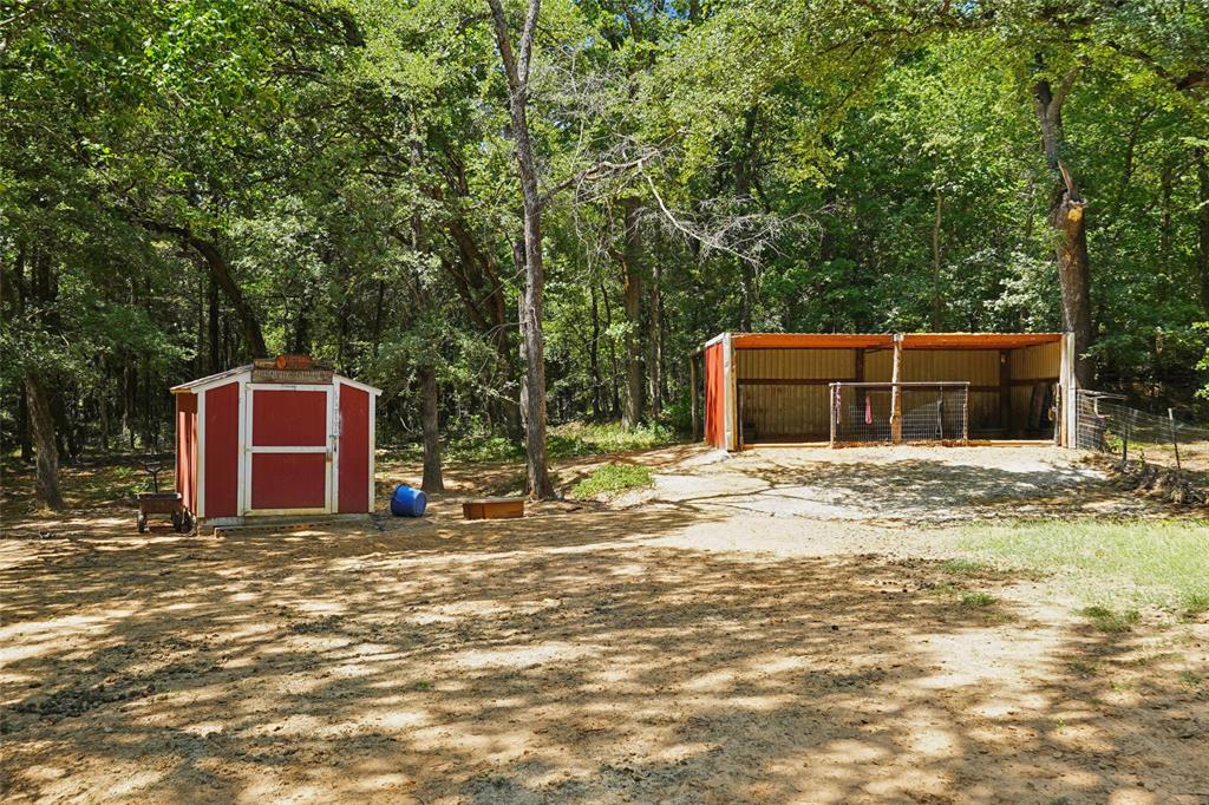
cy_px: 402
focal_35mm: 36
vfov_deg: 36.8
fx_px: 1209
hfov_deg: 53.1
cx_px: 604
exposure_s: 1/90
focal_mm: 24
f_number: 5.6
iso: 100
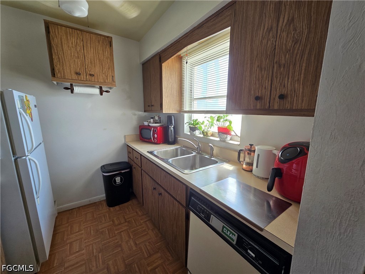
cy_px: 137
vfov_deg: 89.9
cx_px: 182
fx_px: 137
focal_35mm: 13
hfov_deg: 106.2
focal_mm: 2.2
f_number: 2.2
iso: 80
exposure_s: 1/60
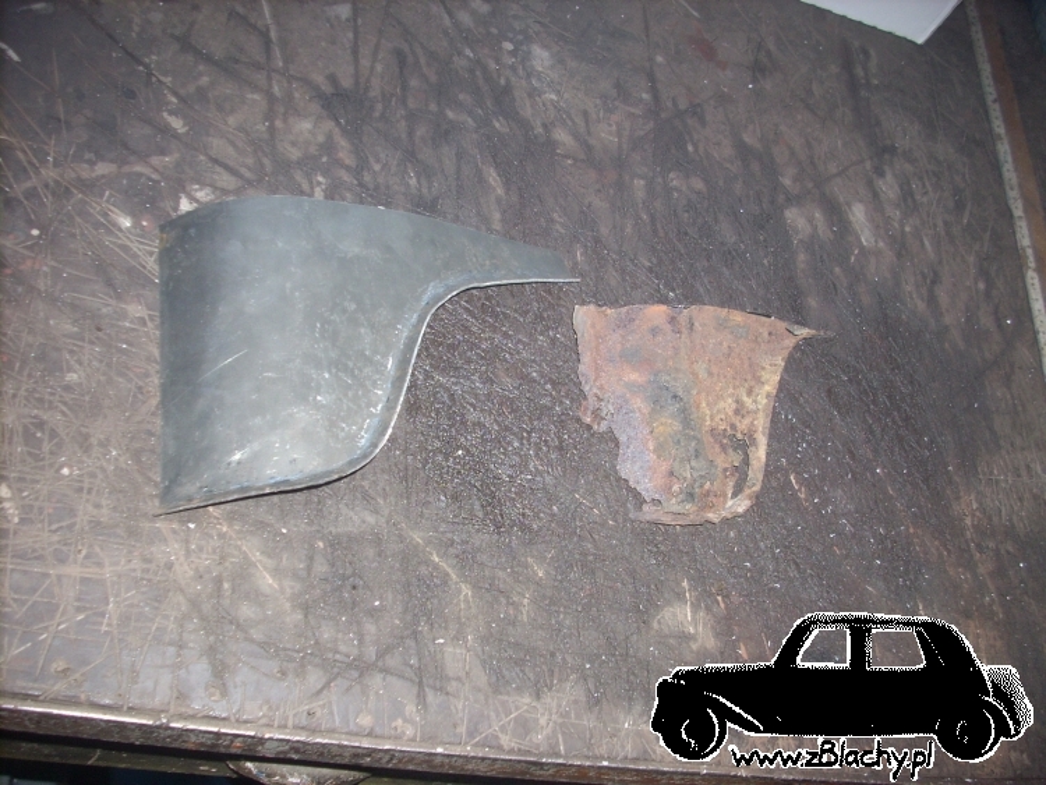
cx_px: 523
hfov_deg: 50.1
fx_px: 1118
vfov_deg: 38.7
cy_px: 392
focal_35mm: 37
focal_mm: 6.2
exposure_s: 1/60
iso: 100
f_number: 2.8
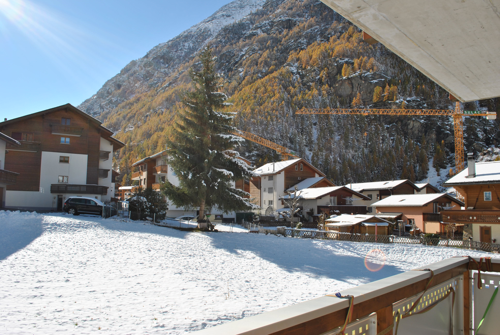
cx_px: 250
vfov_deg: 48.0
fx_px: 375
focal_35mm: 27
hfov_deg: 67.3
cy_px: 168
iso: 100
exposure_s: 1/200
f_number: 10
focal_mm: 18
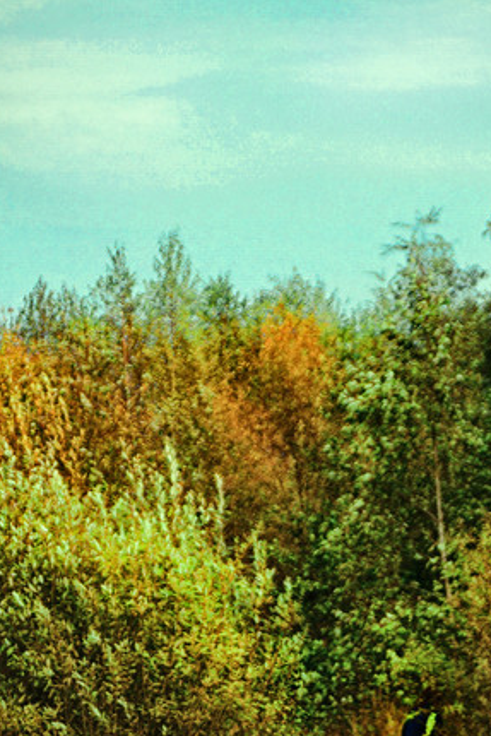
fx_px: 3209
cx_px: 299
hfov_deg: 8.7
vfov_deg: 13.0
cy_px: 688
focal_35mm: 157
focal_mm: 50
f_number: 5.6
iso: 100
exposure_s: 1/250
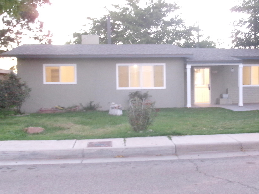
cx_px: 156
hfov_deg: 36.7
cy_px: 105
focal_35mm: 52
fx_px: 389
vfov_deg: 28.0
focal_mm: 7.8
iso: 800
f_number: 4.7
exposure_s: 1/9
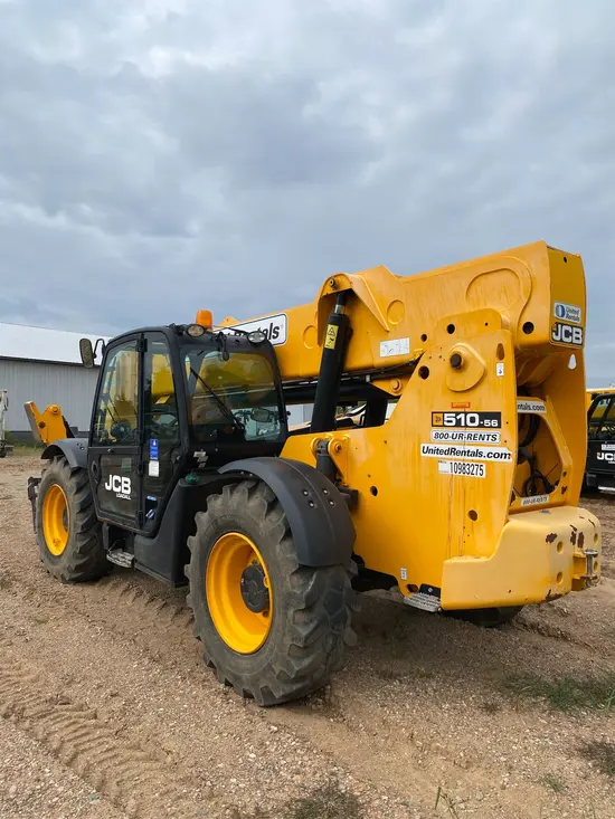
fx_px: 616
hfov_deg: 53.1
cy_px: 410
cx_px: 308
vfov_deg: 67.3
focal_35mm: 26
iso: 32
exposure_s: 1/2358
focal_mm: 4.25
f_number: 1.8
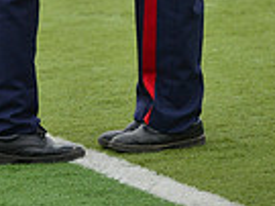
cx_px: 5
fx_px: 3945
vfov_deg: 3.0
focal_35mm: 497
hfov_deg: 4.0
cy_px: -212
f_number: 5.6
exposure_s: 1/1000
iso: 200
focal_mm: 155
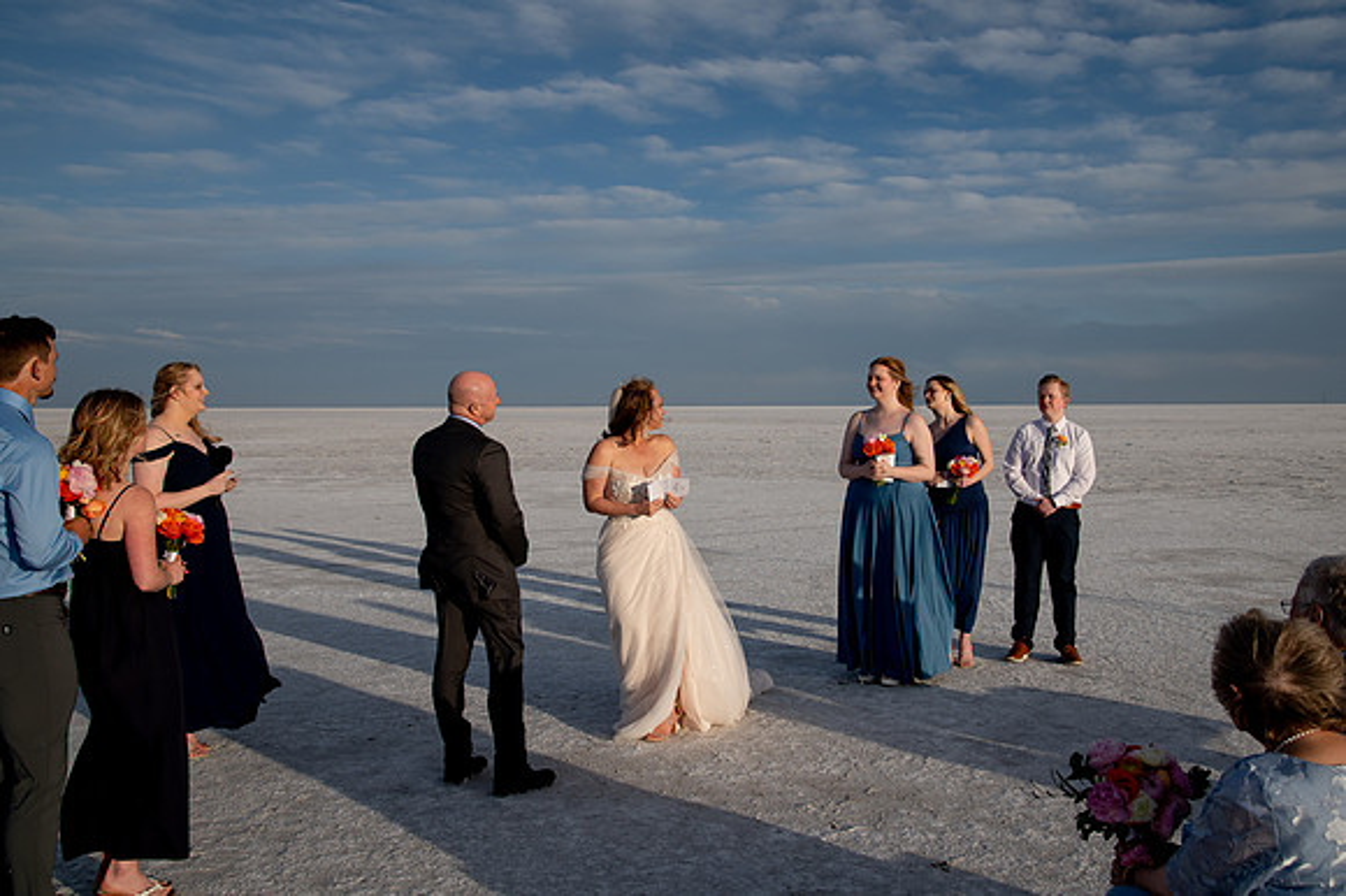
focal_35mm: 35
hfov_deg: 53.9
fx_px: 1324
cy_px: 429
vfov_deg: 37.4
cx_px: 701
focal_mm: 34
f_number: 8
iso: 200
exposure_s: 1/800
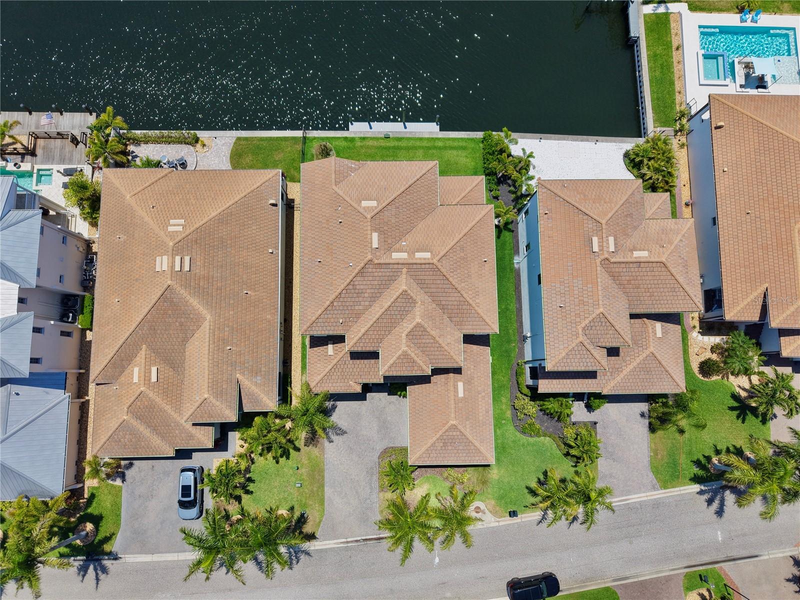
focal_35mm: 24
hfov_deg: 71.6
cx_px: 400
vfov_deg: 56.8
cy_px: 300
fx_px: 555
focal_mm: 8.67
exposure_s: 1/5000
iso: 160
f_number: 1.8
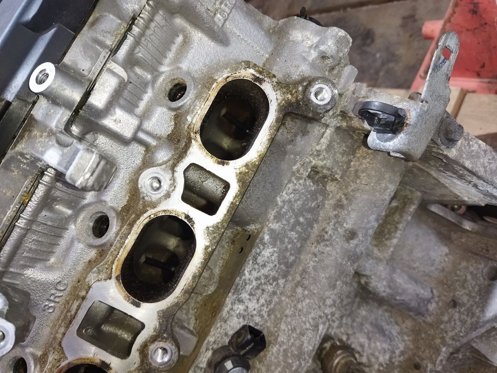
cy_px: 186
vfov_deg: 51.4
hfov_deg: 65.3
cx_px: 248
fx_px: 388
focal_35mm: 27
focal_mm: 4.71
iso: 306
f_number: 1.79
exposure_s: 1/50
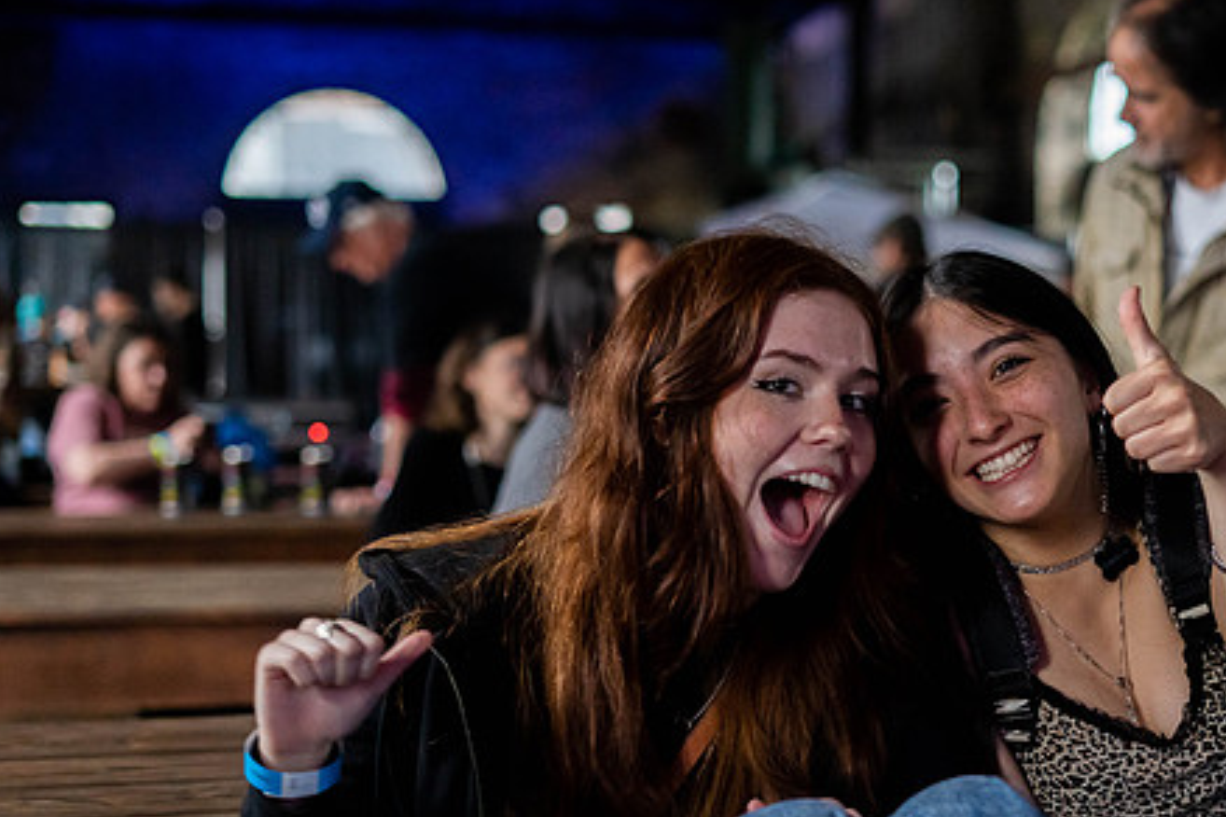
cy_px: 541
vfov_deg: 18.9
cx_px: 838
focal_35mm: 72
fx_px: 2452
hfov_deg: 27.9
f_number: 2.2
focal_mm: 50
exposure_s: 1/200
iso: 2500
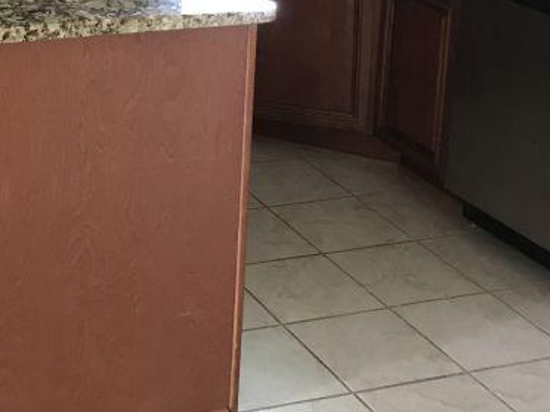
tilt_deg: -10.0
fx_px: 1223
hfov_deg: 24.4
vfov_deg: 18.1
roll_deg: -2.7
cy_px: -96
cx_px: 33
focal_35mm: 77
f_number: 1.8
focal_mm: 3.99
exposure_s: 1/9
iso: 100
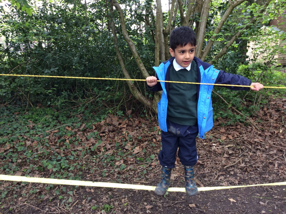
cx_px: 143
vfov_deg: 44.1
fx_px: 264
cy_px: 107
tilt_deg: -14.9
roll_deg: +2.1
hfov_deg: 56.9
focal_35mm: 32
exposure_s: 1/50
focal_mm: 3.3
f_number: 2.4
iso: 40
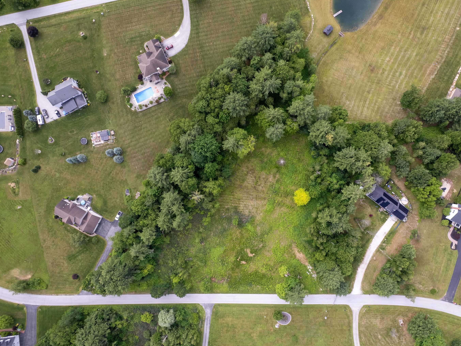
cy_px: 173
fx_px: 320
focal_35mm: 24
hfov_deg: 71.5
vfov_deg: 56.8
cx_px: 248
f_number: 2.8
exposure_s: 1/90
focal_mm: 8.38
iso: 100
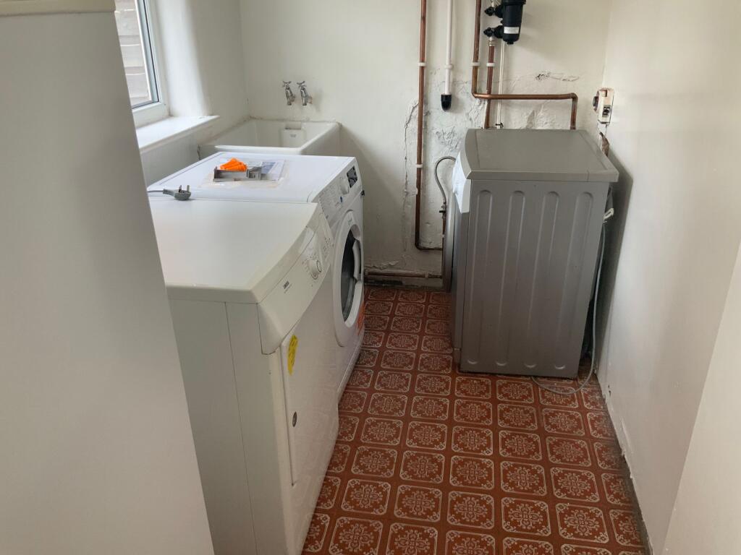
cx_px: 370
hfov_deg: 61.7
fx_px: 621
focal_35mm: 29
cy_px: 278
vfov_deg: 48.2
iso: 64
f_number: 1.8
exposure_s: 1/98
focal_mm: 3
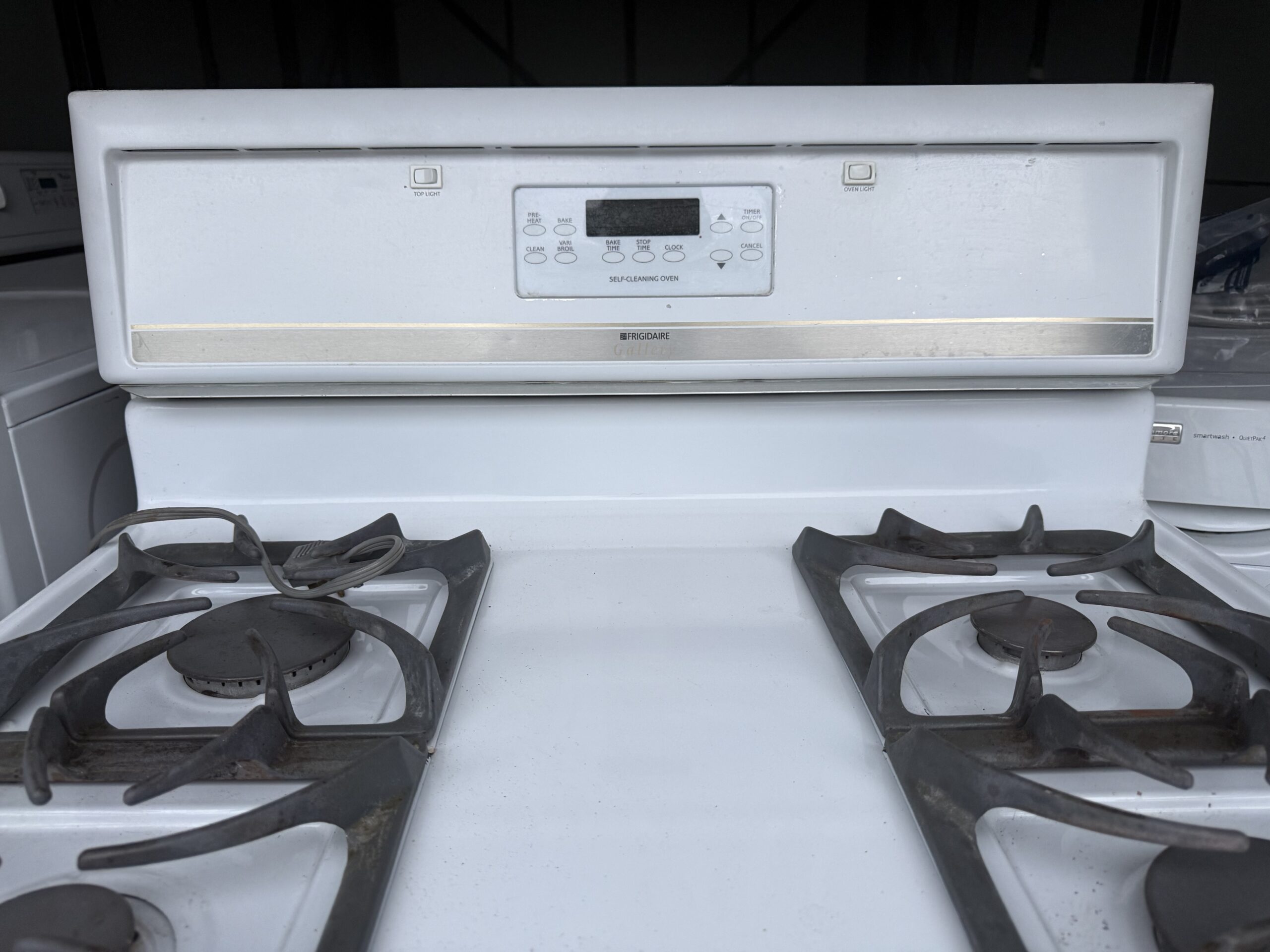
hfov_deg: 71.6
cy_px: 476
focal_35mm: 24
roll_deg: -1.4
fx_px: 881
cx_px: 635
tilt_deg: -18.3
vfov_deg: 56.8
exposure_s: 1/105
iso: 200
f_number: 1.78
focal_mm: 6.76
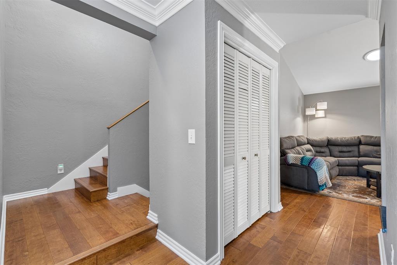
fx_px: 176
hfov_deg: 96.7
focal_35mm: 16
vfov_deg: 73.7
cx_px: 198
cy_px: 132
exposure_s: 1/2.5
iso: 200
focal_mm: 16
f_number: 8
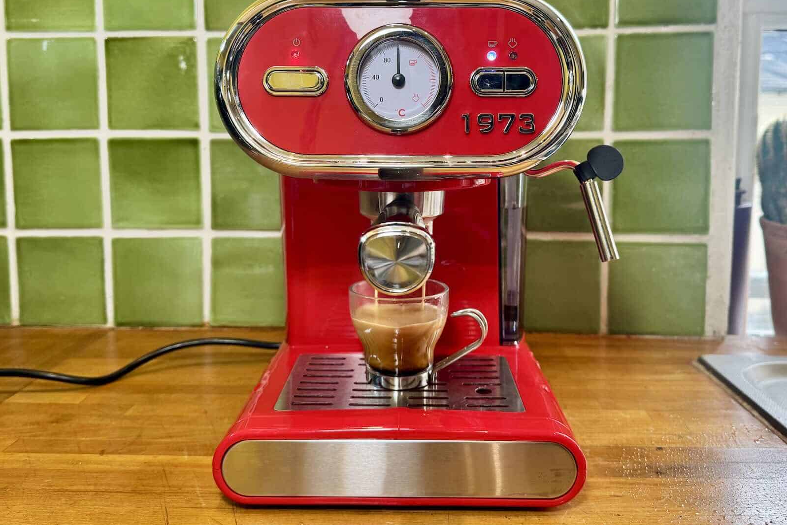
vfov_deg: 51.2
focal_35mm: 25
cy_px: 235
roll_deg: +0.4
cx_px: 394
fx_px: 546
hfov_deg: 71.5
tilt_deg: -4.7
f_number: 1.78
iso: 100
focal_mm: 6.76
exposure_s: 1/119
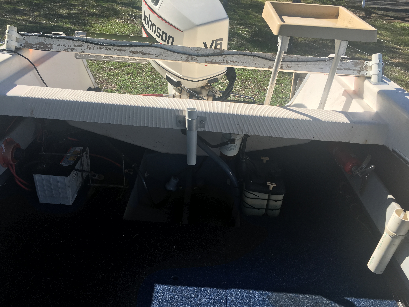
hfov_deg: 61.7
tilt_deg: -30.8
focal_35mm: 29
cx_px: 204
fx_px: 343
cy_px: 154
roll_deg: +0.8
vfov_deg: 48.2
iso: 25
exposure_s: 1/1040
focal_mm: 4.15
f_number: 2.2
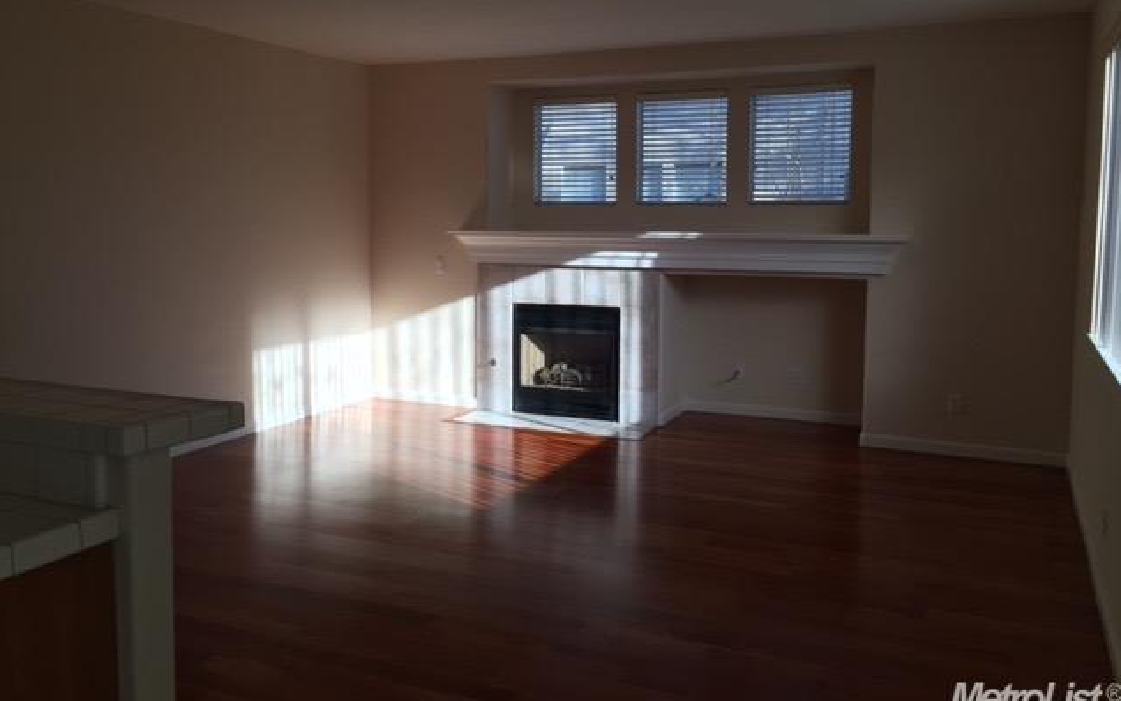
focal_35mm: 31
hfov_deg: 61.2
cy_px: 293
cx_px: 561
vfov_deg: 40.5
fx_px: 947
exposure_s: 1/353
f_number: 2.2
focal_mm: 4.15
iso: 32
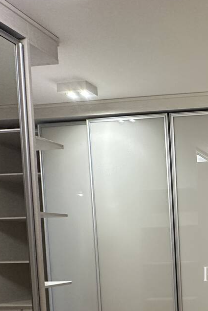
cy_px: 250
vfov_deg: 53.3
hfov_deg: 27.2
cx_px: 315
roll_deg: +1.6
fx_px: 286
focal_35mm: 33
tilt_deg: -2.2
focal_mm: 2.22
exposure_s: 1/60
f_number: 2.2
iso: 320
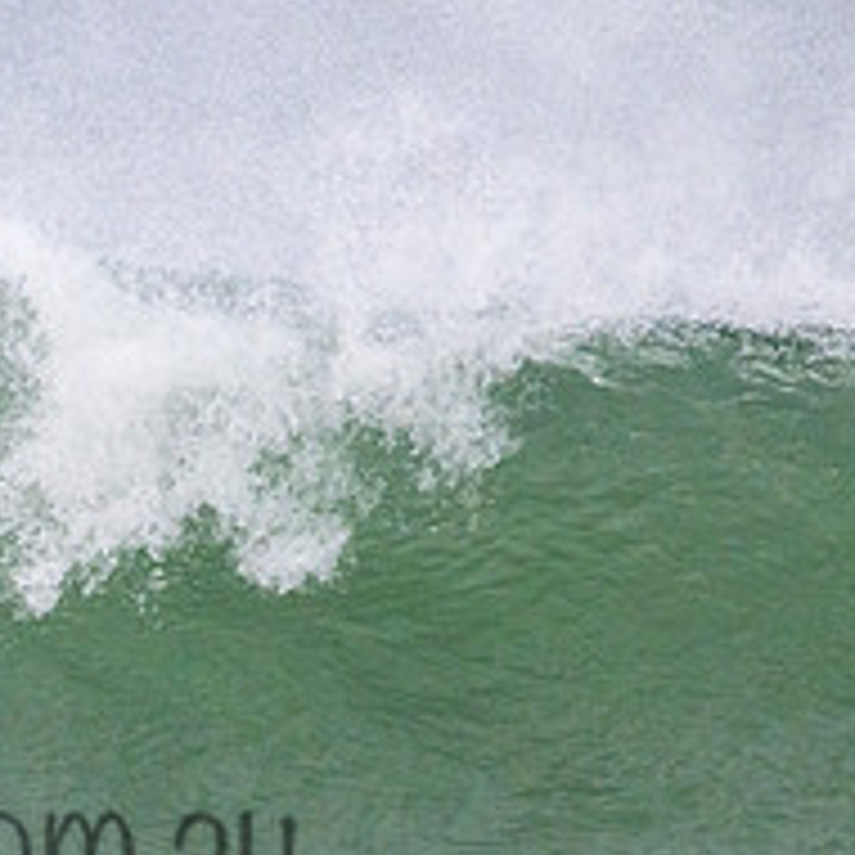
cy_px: 722
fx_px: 54855
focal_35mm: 1963
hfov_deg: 0.9
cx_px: -72
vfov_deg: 0.9
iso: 2800
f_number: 11
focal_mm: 700
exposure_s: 1/2000
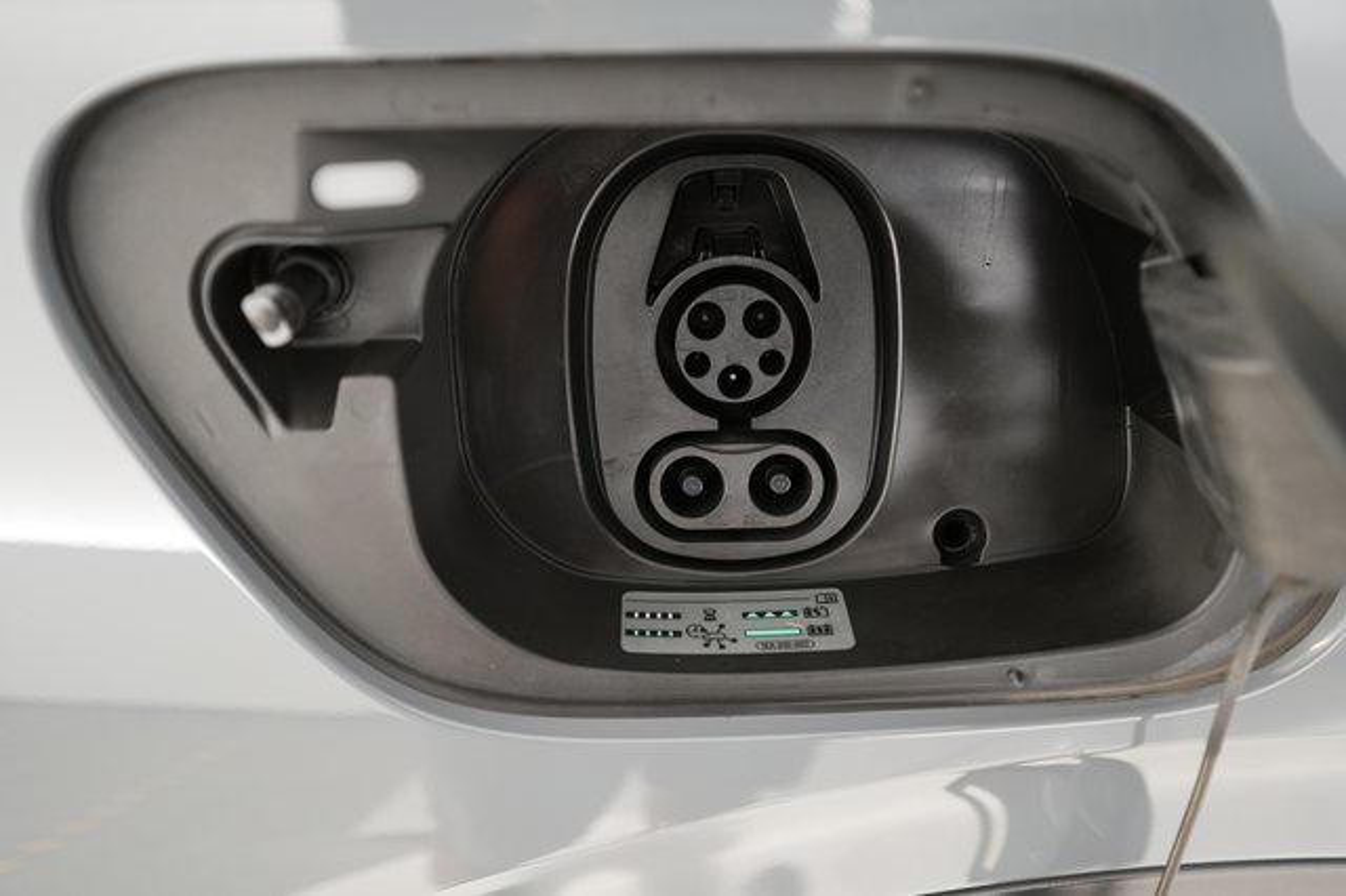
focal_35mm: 28
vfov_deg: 46.4
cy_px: 448
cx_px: 673
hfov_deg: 65.5
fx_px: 1046
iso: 1600
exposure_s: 1/30
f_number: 2.8
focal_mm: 28
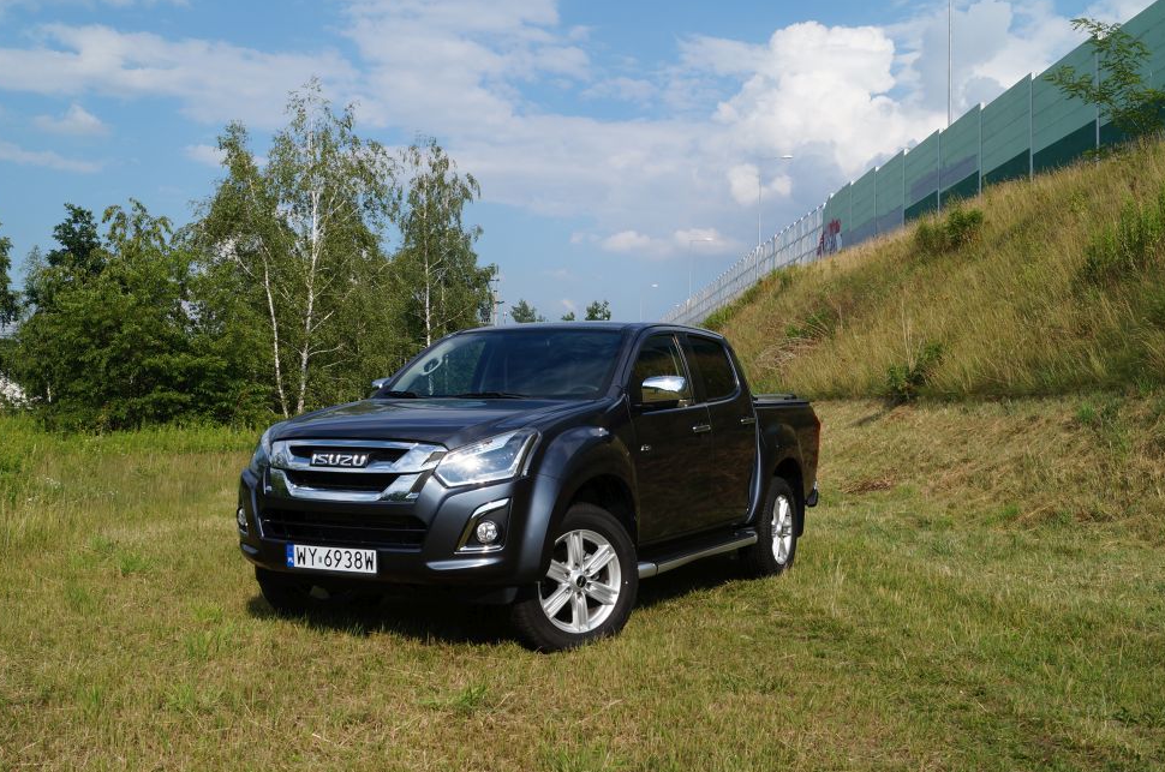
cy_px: 381
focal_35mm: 38
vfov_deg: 34.9
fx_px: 1227
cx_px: 563
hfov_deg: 50.8
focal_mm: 24
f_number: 13
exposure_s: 1/160
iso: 100
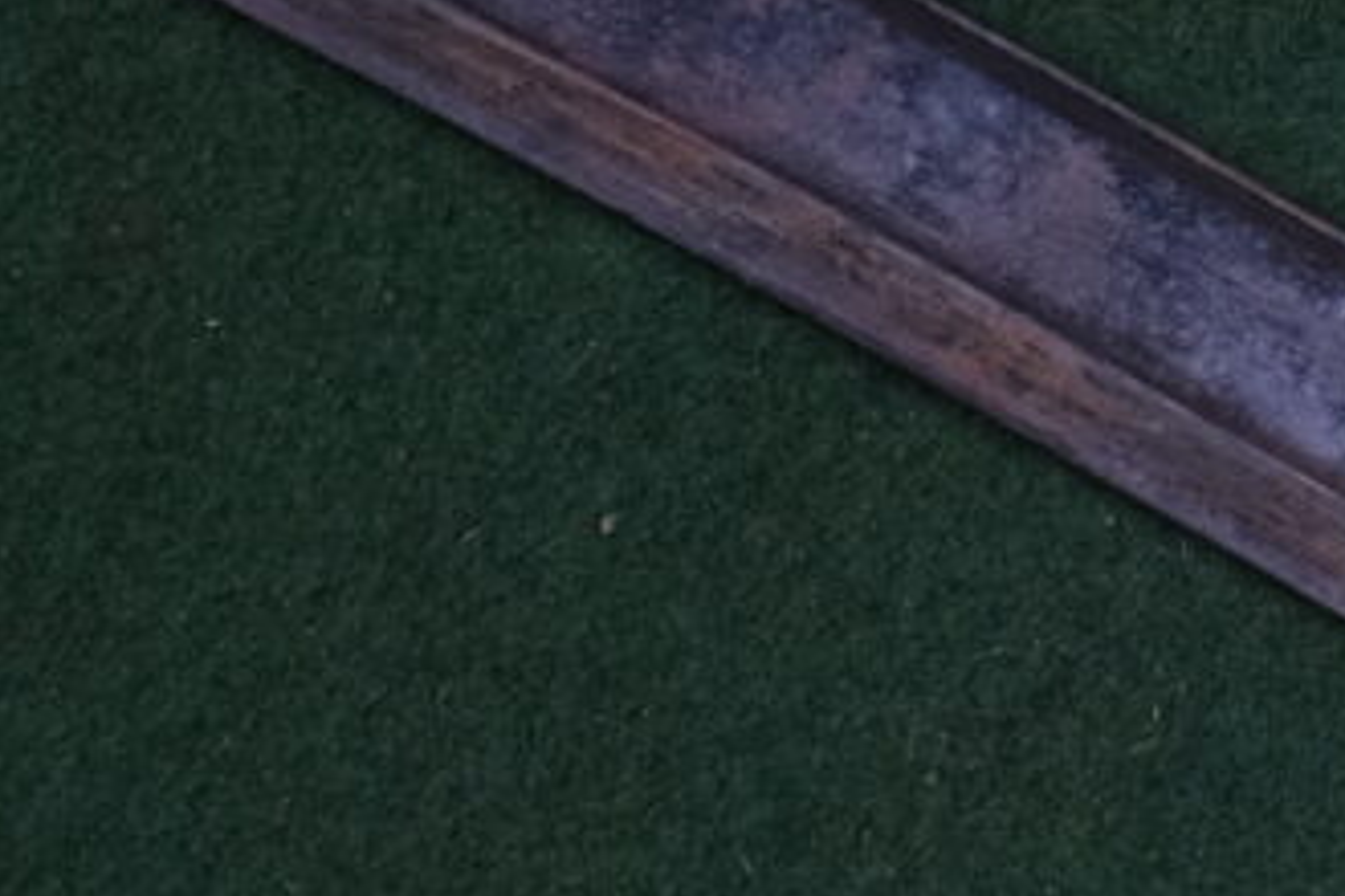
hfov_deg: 6.0
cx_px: 1985
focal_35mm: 341
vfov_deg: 4.0
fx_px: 12739
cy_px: 173
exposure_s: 1/160
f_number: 5.6
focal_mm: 29.2
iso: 320
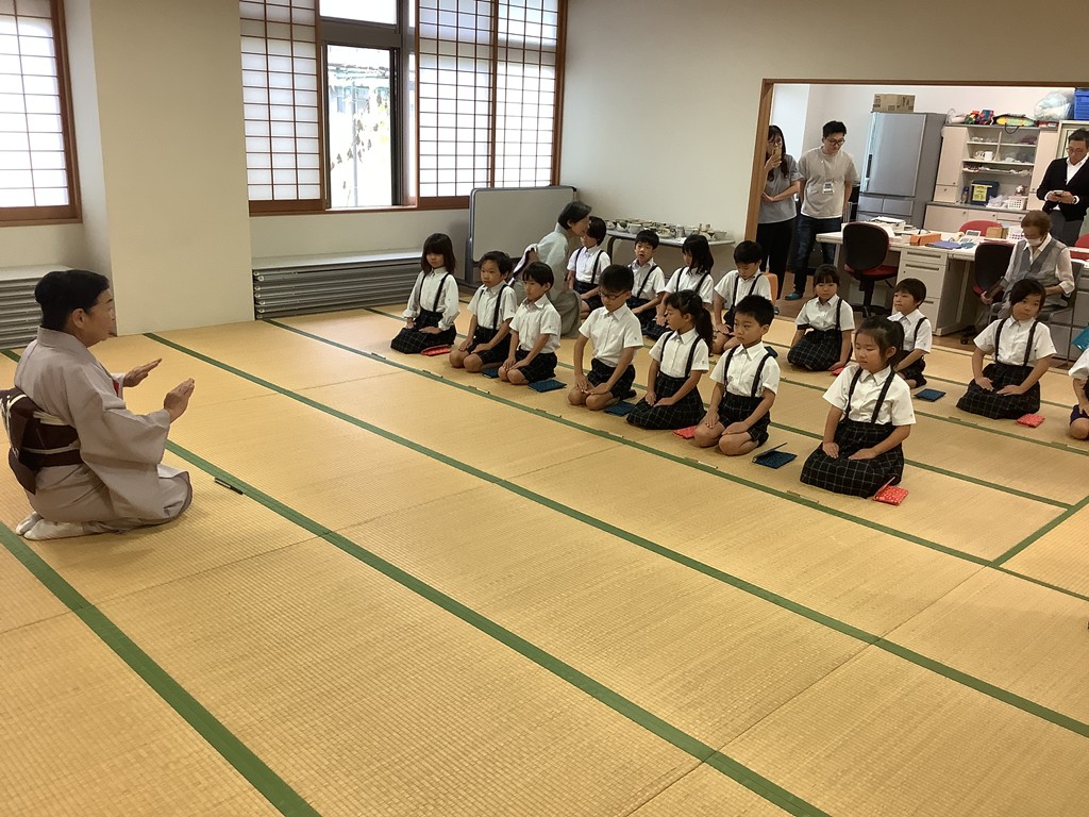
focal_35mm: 31
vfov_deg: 45.4
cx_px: 544
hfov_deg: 58.4
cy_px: 408
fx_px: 975
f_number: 2.4
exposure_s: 1/60
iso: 80
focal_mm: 3.3
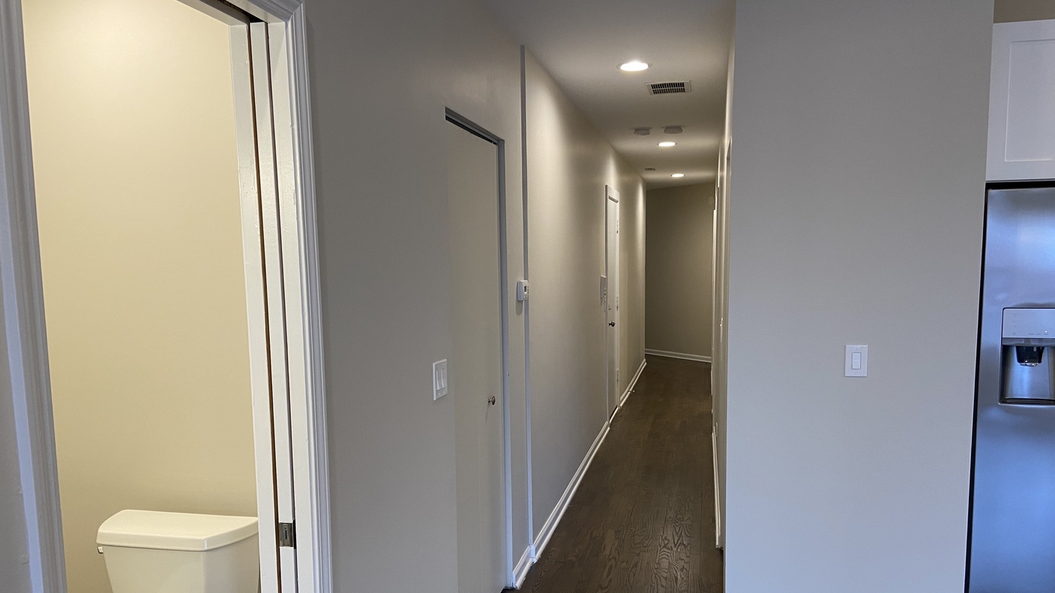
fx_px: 811
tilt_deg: -7.8
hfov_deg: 66.1
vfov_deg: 39.9
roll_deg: +0.7
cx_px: 523
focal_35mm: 29
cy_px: 365
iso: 100
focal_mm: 4.25
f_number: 1.8
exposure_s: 1/60
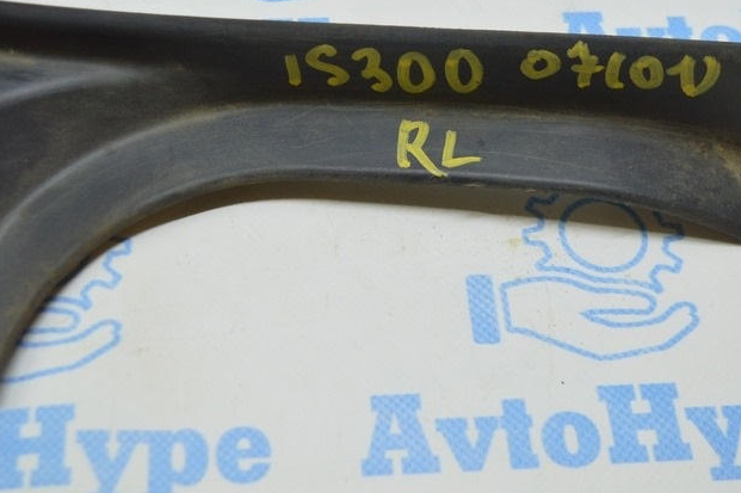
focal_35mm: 62
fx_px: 1272
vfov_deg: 21.8
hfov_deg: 32.5
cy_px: 155
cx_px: 327
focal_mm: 25
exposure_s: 1/60
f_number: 4
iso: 400
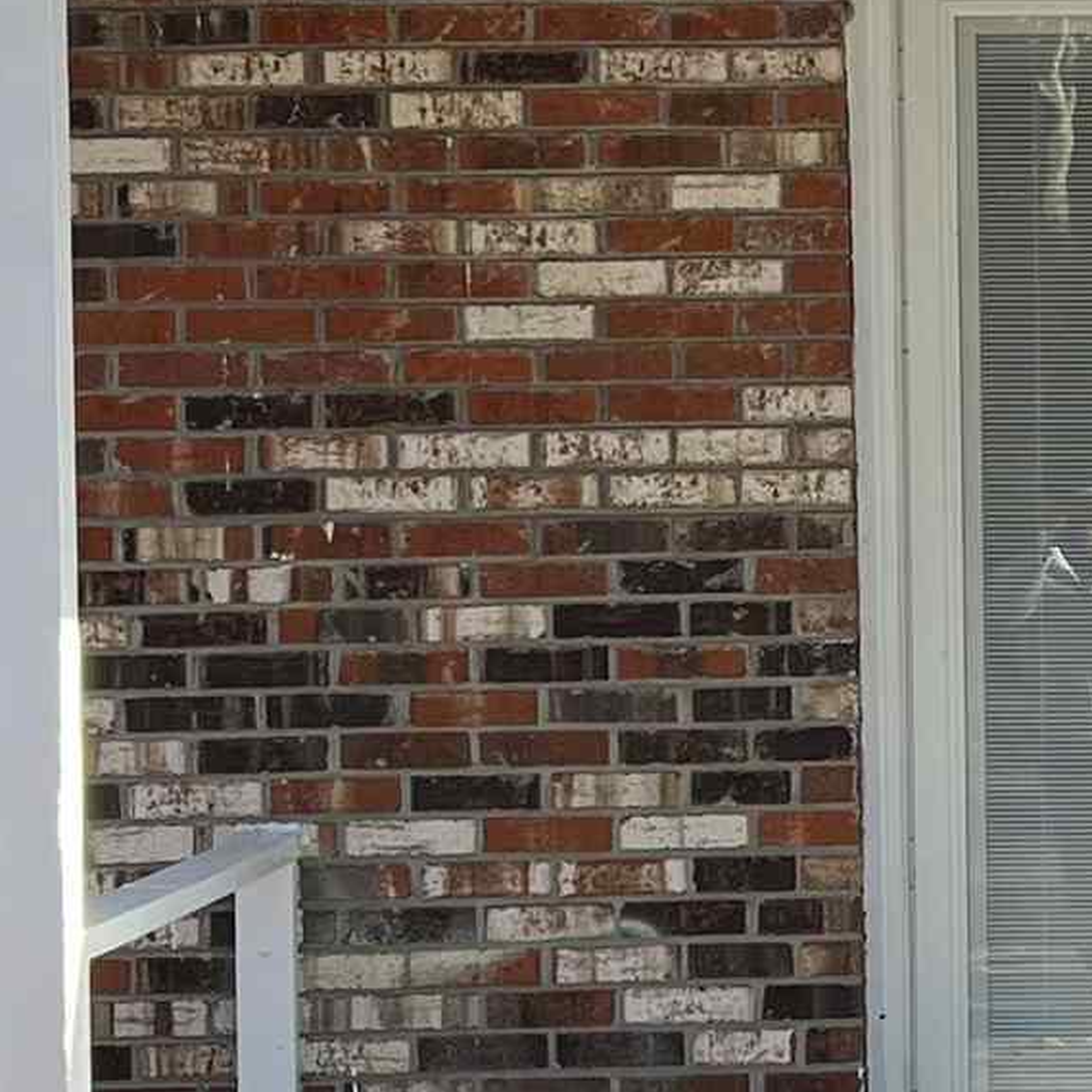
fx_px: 4426
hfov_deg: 13.8
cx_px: 1163
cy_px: 497
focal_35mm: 124
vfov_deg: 14.1
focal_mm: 5.7
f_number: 1.5
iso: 50
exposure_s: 1/748
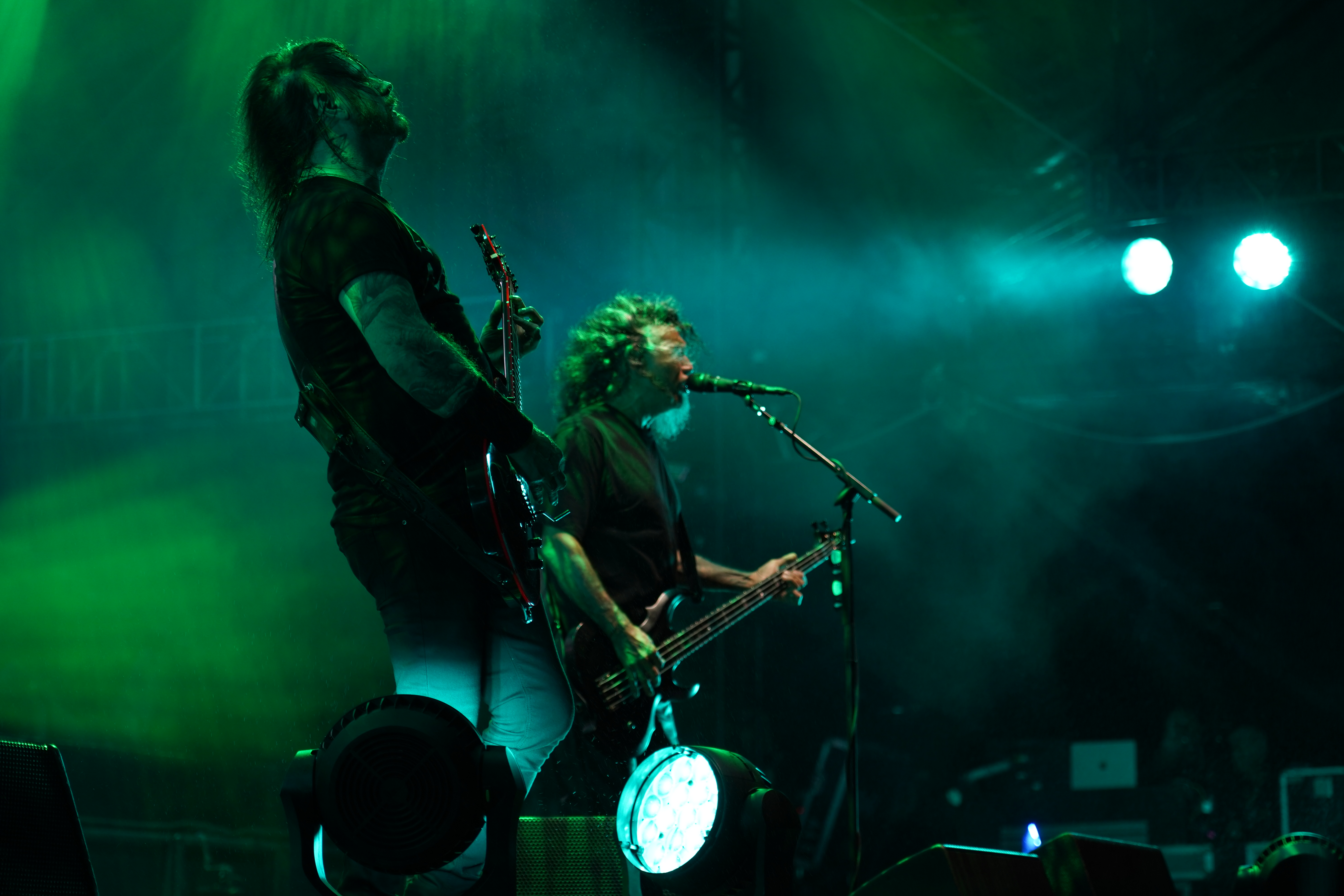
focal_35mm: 105
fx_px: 3920
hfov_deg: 19.5
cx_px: 672
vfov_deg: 13.0
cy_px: 448
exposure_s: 1/125
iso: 800
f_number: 4
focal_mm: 105
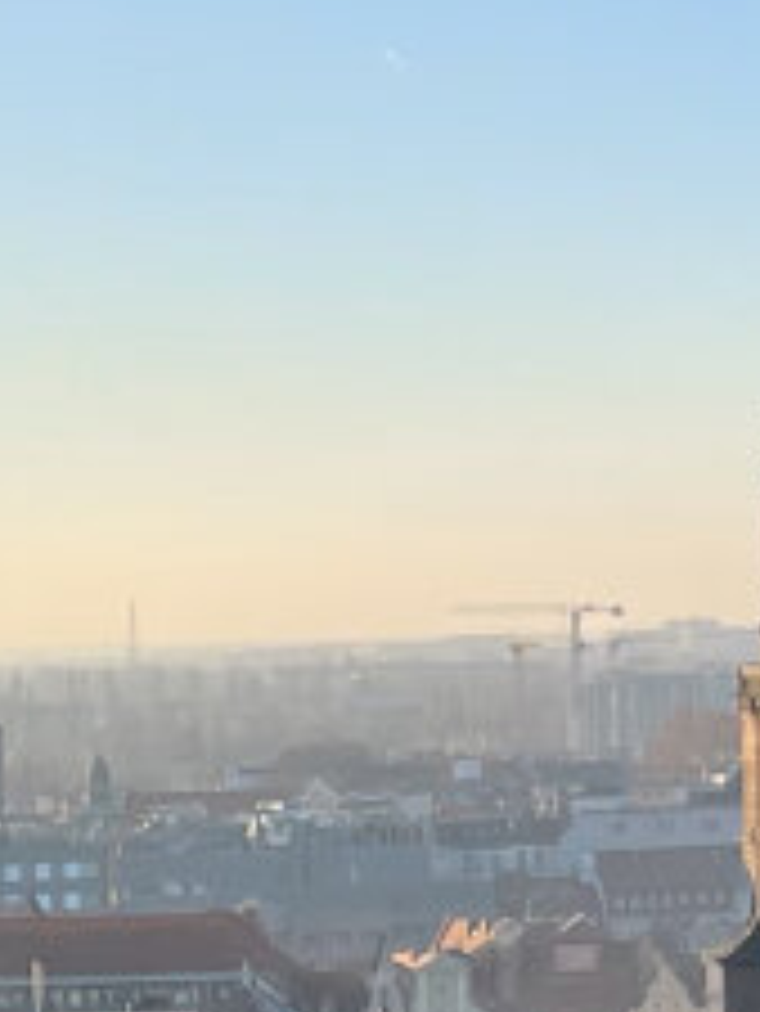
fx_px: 4855
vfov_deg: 11.9
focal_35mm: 166
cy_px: 497
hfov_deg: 8.4
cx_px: 1623
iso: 32
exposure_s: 1/2132
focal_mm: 4.2
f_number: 1.6
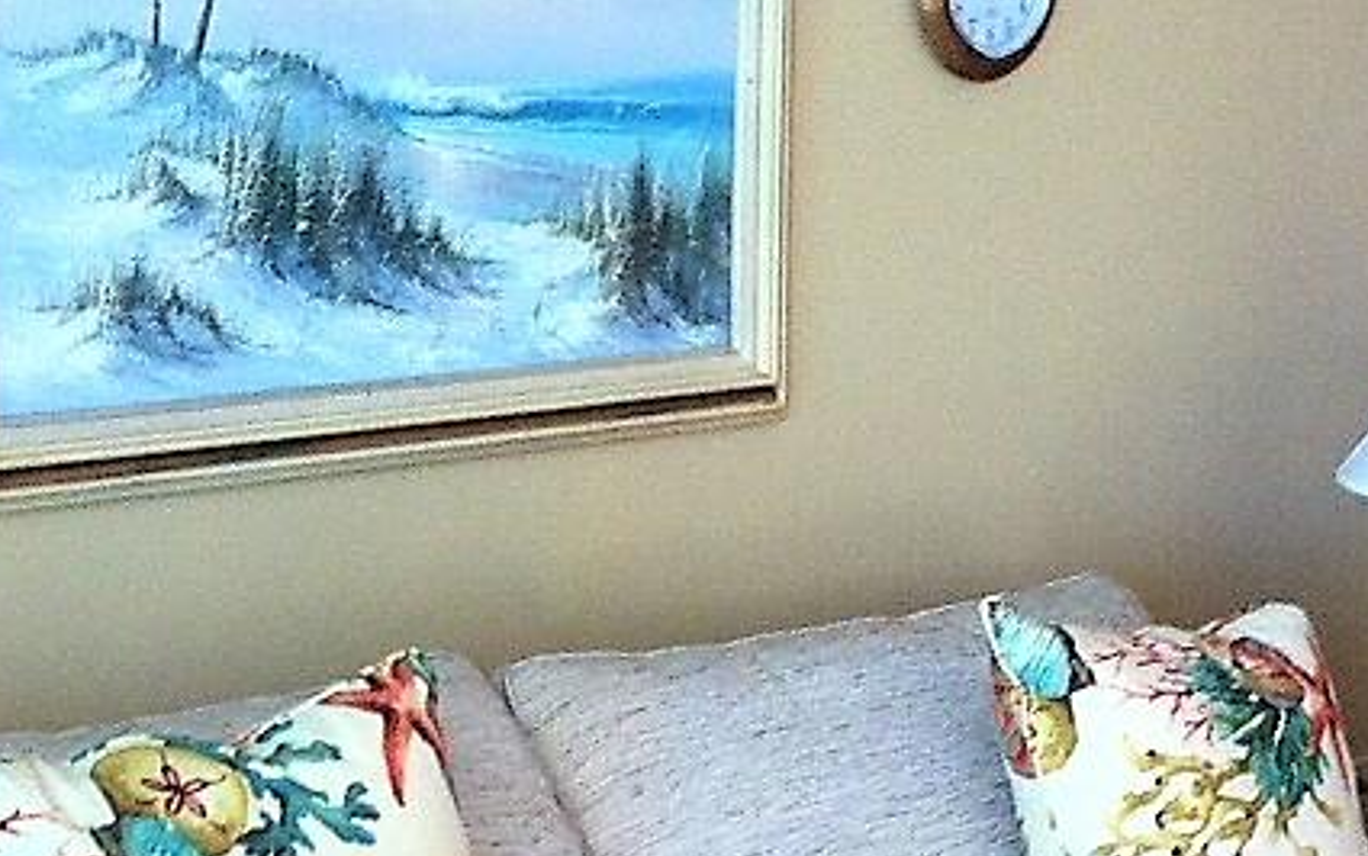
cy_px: 782
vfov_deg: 11.5
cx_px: 814
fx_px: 4215
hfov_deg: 18.4
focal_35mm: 113
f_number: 2.8
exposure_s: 1/33
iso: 80
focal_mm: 3.85
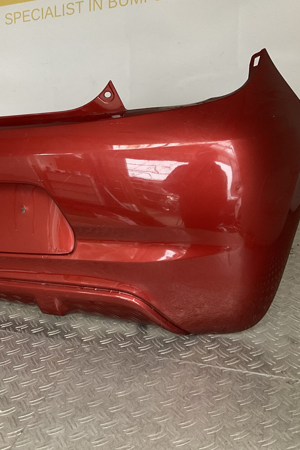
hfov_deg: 31.5
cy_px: 224
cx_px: 43
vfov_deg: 47.4
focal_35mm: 41
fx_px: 512
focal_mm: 3
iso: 125
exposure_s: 1/50
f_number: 1.8
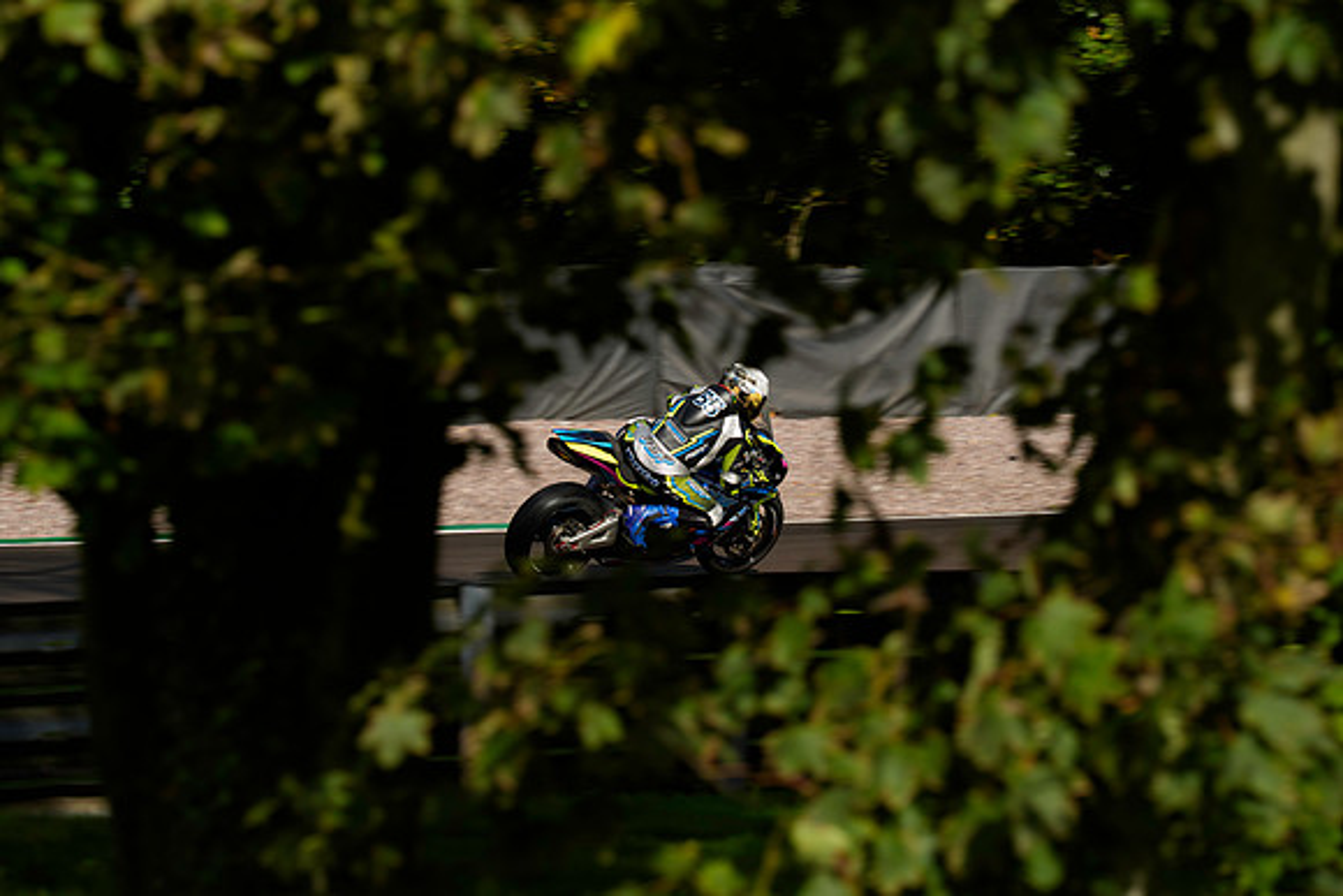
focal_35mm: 400
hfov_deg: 5.2
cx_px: 672
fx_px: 14925
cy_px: 448
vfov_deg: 3.4
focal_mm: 400
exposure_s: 1/400
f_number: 8
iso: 125
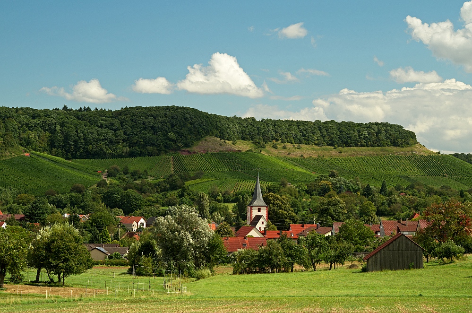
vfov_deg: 10.3
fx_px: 1727
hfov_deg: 15.6
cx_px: 236
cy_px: 156
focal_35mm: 132
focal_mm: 87.5
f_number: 8
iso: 100
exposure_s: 1/125
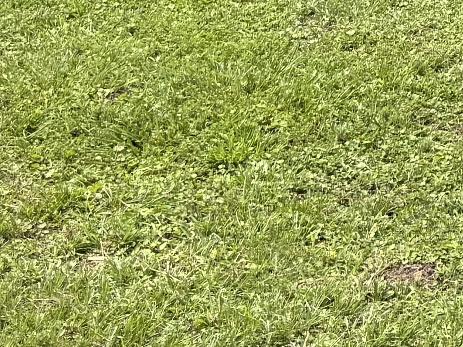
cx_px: 669
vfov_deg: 9.0
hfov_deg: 12.7
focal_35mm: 148
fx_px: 1980
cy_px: -508
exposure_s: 1/4405
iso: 80
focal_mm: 6.76
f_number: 1.78
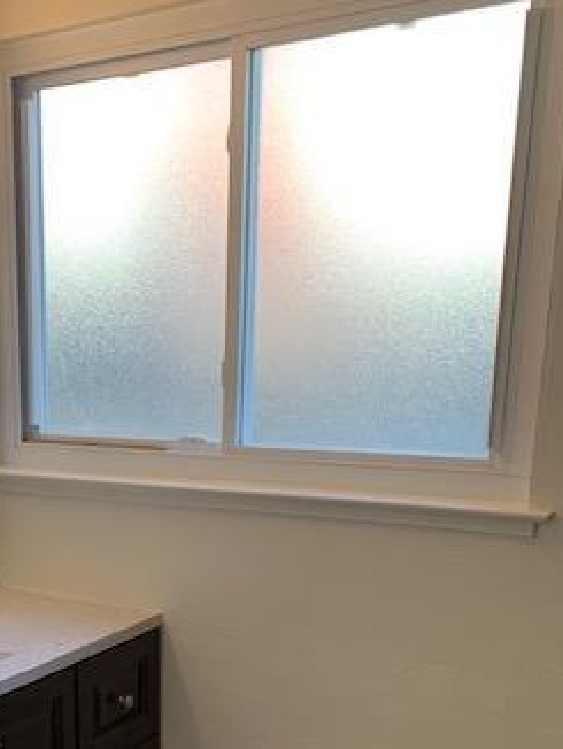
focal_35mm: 51
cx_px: 23
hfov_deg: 27.2
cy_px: 659
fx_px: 1105
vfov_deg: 35.5
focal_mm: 4.25
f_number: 1.8
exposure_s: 1/121
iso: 50
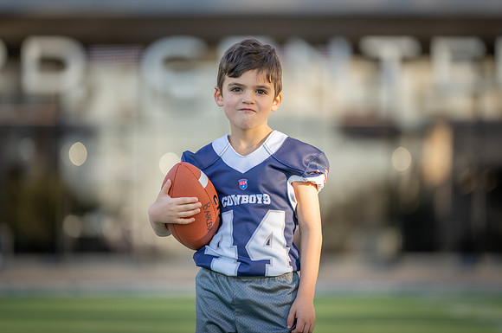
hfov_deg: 9.7
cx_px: 252
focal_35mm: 213
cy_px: 155
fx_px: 2963
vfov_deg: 6.4
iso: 100
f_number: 2.8
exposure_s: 1/400
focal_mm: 200
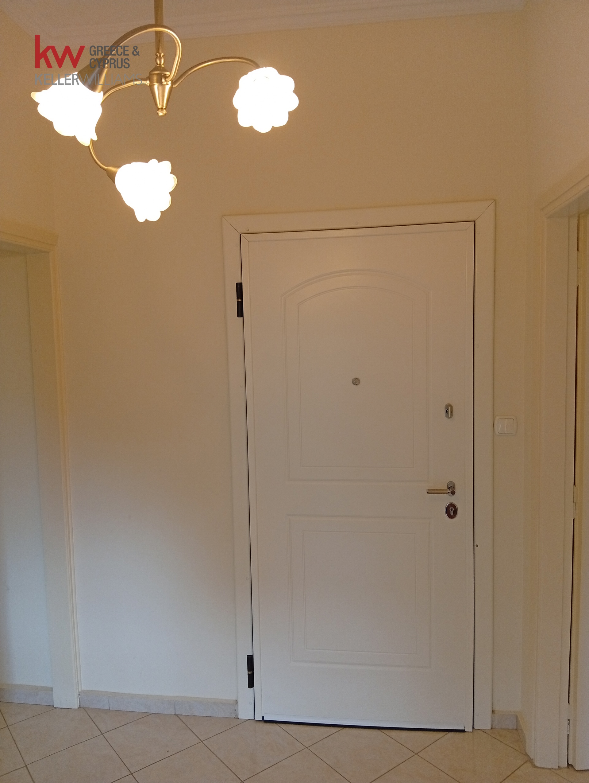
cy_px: 392
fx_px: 588
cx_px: 294
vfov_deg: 67.2
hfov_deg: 53.2
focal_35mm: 26
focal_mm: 3.96
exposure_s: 1/33.3
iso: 246
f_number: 1.8
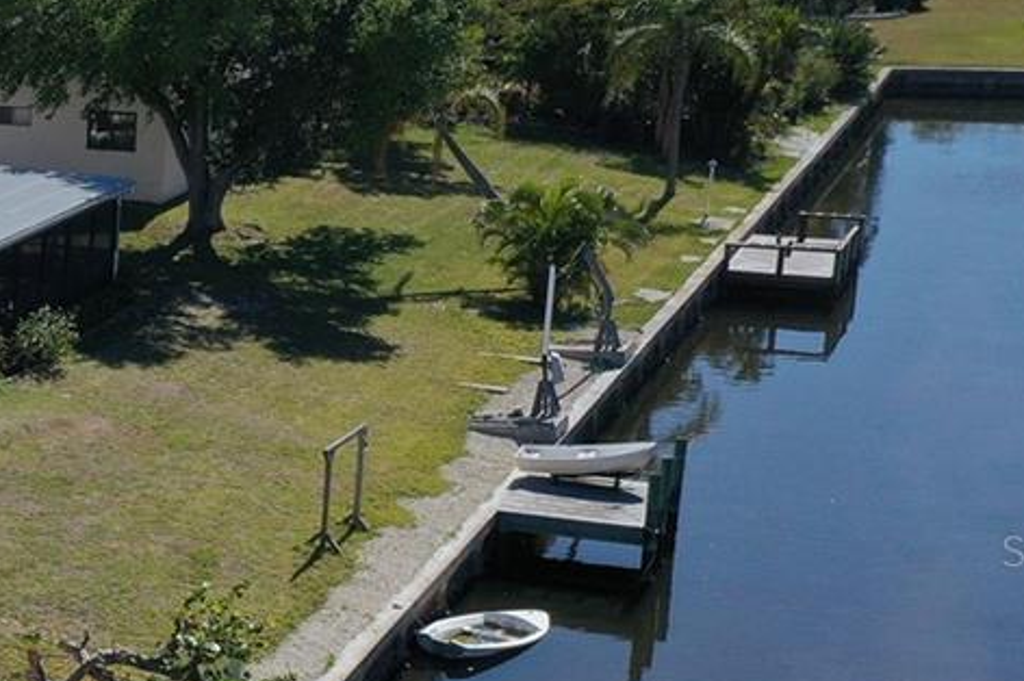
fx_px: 2700
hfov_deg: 18.8
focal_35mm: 95
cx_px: -540
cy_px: 551
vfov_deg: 14.3
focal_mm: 10.3
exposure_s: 1/1250
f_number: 5
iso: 200
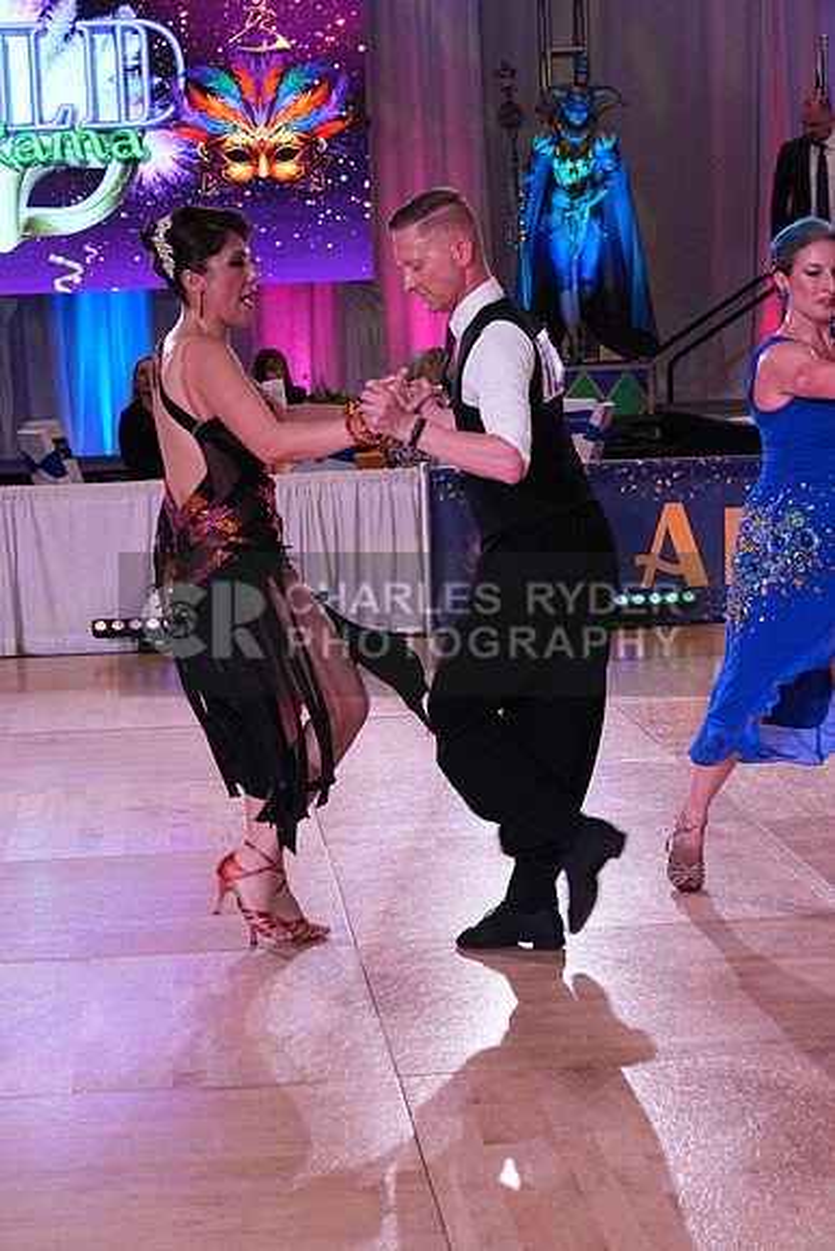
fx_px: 2677
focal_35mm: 77
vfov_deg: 26.3
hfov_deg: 17.7
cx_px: 418
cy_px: 626
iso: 2500
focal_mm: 77
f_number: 9
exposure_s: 1/250
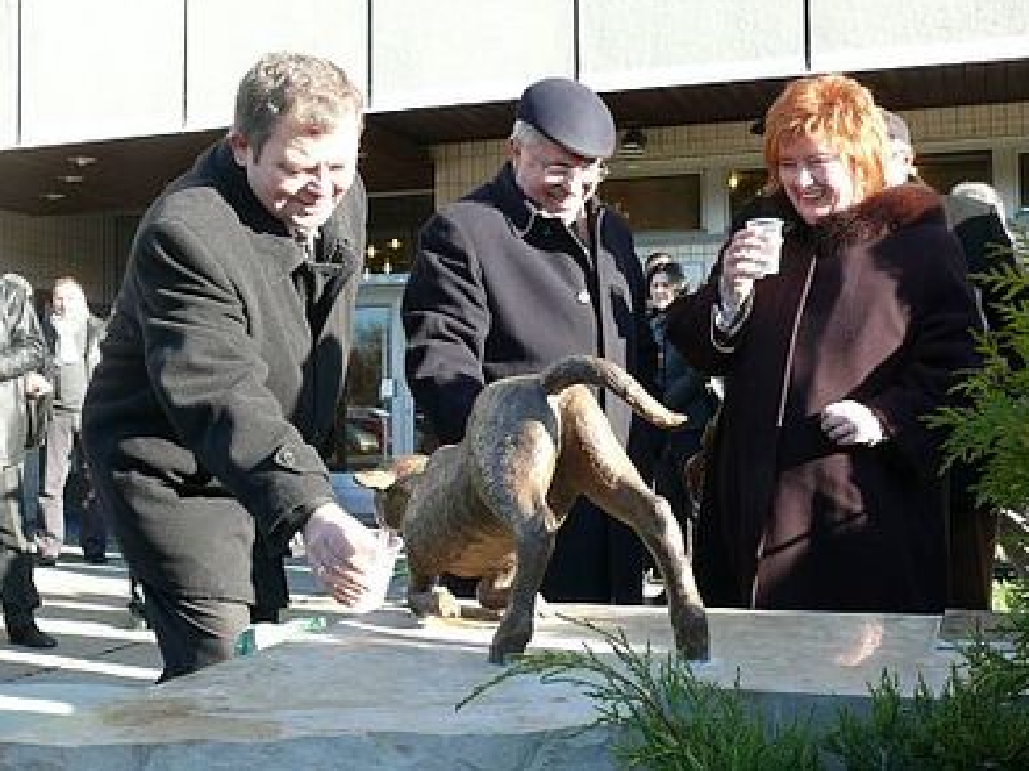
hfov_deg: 42.1
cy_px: 382
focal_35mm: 45
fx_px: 1337
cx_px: 524
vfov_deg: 32.2
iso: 100
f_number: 4
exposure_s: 1/160
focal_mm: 8.5
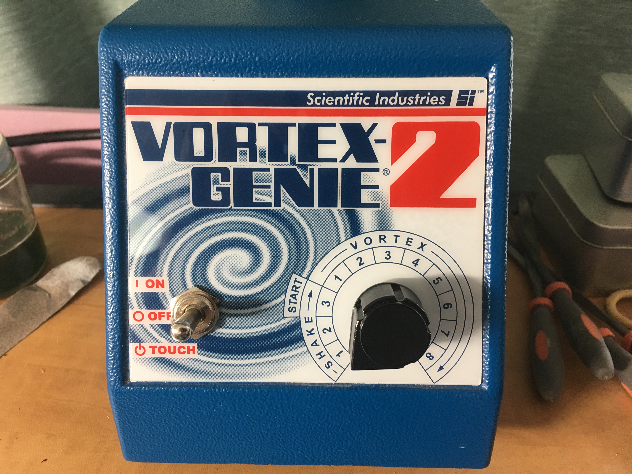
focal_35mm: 29
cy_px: 237
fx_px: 529
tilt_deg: -35.1
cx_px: 316
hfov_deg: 61.7
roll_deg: +0.2
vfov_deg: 48.2
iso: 40
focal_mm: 4.15
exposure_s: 1/30
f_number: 2.2
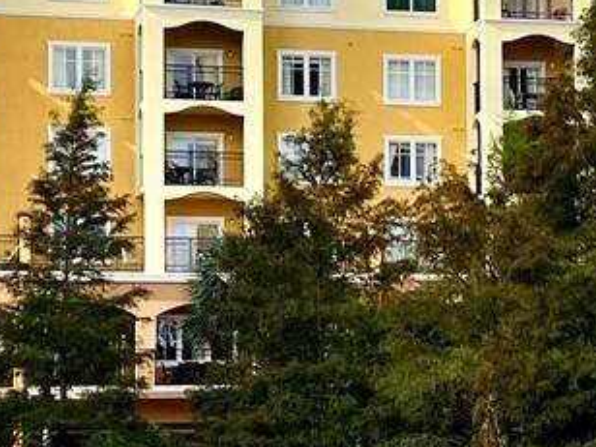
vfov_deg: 11.0
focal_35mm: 135
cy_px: 221
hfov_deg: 14.6
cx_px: 439
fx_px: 2324
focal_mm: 5.7
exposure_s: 1/2208
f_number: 1.5
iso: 50
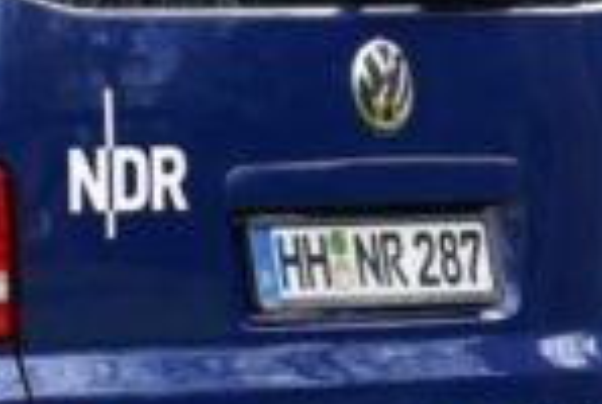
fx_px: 4490
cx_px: 0
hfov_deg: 7.6
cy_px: 533
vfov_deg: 5.1
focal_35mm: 268
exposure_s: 1/200
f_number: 7.1
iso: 250
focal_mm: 52
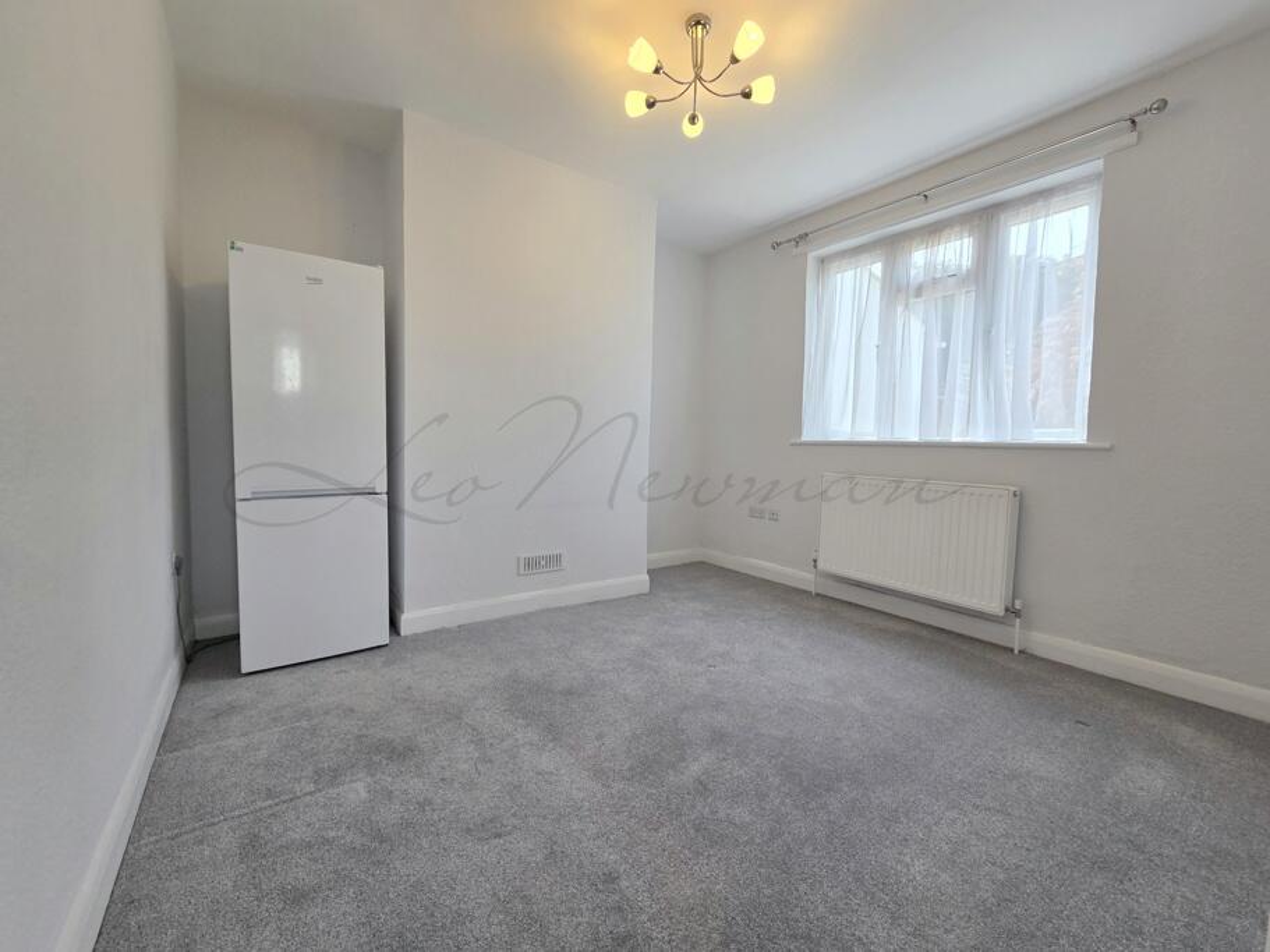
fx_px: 477
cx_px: 635
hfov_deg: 106.2
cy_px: 476
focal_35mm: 13
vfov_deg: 89.9
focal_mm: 2.2
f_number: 2.2
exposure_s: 1/141
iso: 50
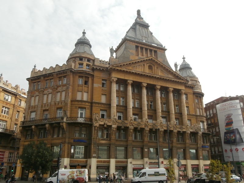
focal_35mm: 30
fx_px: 211
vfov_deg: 46.8
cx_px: 122
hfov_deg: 60.0
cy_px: 92
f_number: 3.5
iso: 100
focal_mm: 5.36
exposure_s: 1/1000
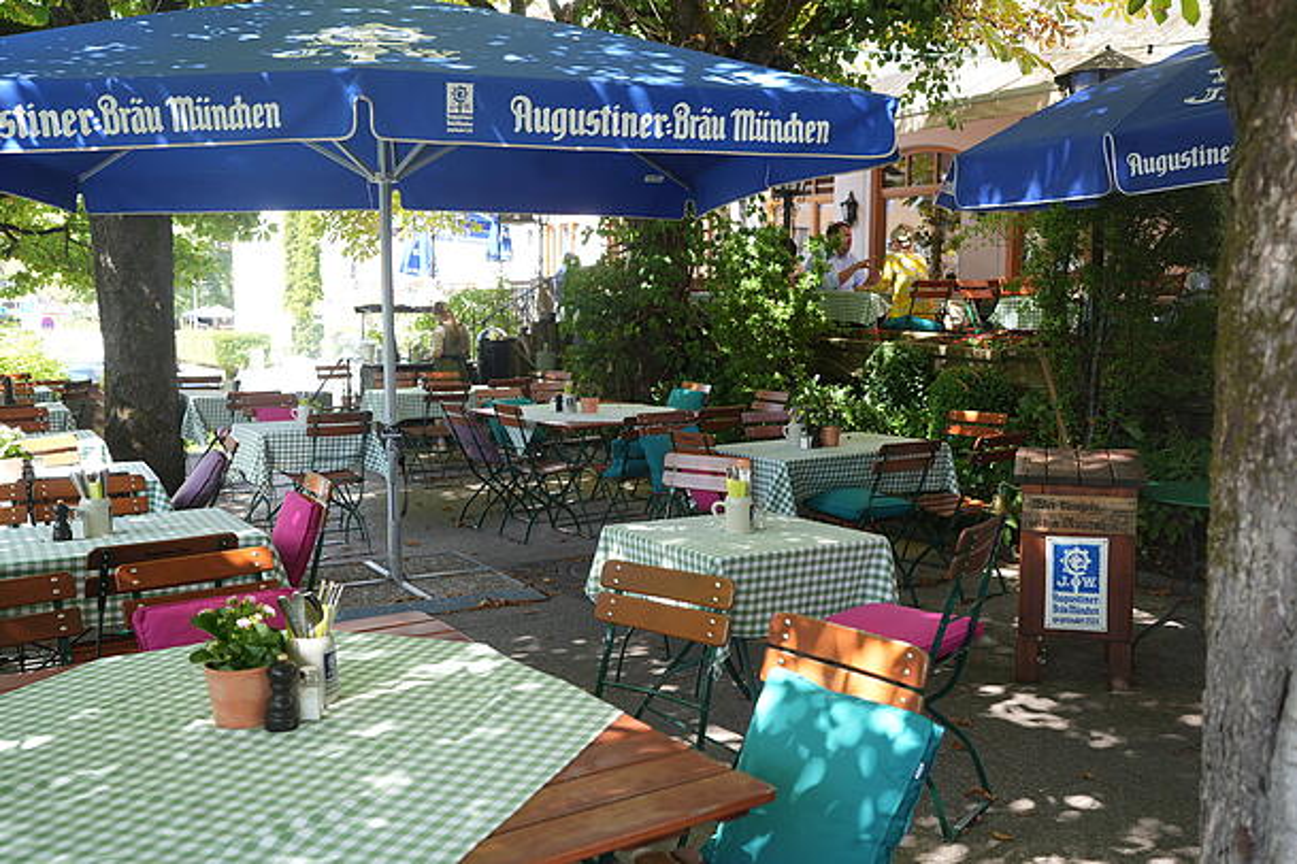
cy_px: 432
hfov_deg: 54.4
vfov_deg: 37.9
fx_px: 1261
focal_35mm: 35
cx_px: 648
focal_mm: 35
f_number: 4
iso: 100
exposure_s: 1/60
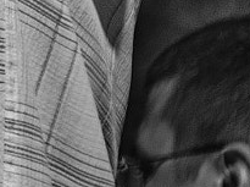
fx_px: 16228
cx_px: -554
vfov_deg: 0.7
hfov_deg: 0.9
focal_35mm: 2251
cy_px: -306
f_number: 5.6
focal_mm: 200
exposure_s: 1/1000
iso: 200
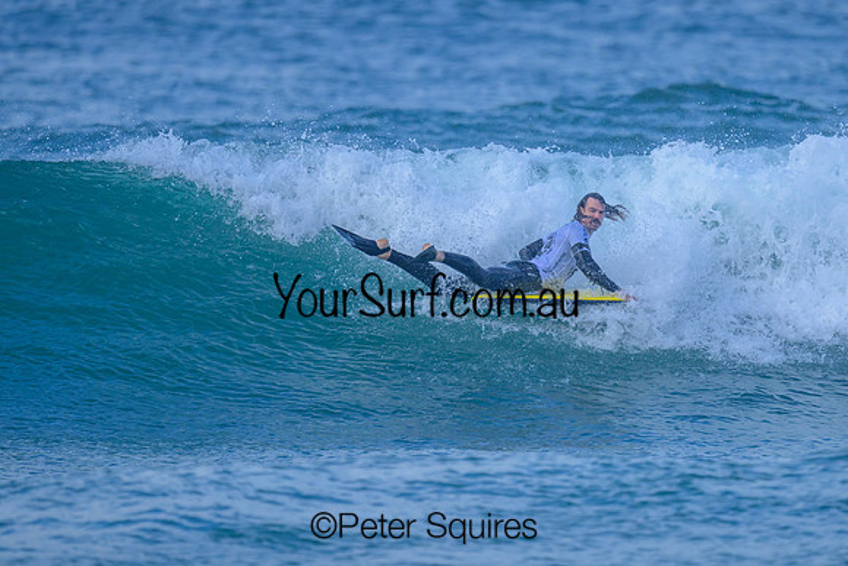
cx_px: 521
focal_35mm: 1100
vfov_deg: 1.3
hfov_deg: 1.9
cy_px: 271
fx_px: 25919
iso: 640
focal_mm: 800
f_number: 6.3
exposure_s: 1/2000
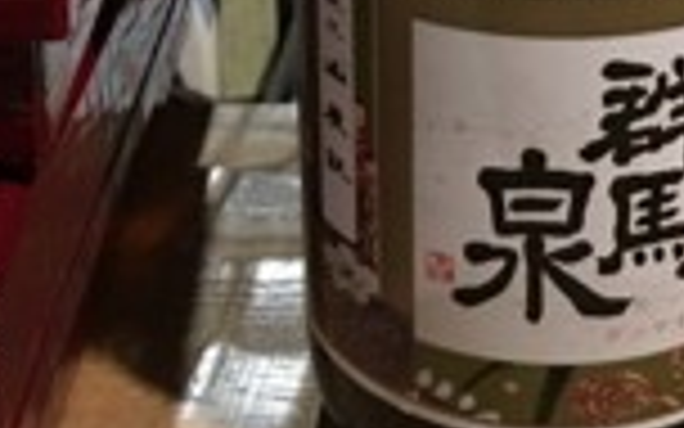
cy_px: -279
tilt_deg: -17.1
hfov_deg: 22.6
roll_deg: -0.4
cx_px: 518
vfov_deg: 13.3
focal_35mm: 91
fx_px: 1696
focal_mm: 4.15
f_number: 2.2
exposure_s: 1/4
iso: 80
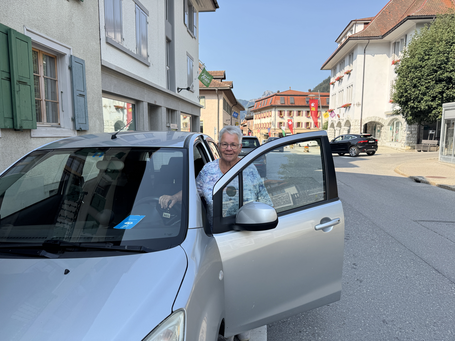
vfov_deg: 56.8
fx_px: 315
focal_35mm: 24
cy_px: 170
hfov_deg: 71.6
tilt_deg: -6.4
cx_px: 228
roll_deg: +0.2
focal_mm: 6.76
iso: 80
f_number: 1.78
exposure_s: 1/2105
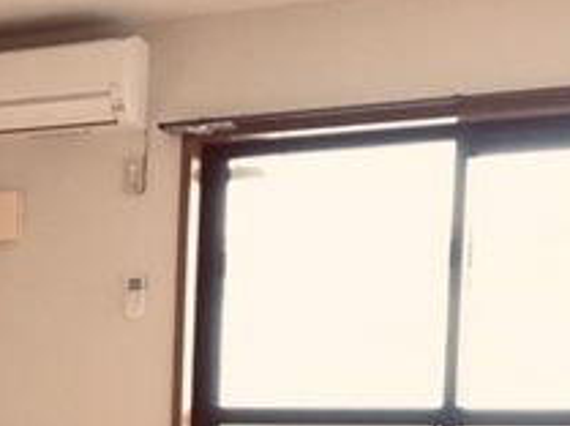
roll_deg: -1.6
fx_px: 1463
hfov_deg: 21.0
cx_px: -52
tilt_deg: -4.2
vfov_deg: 15.8
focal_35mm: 89
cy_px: 541
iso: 320
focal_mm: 4.15
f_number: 2.2
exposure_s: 1/15
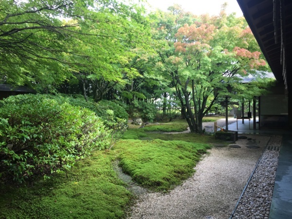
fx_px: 245
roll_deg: +0.4
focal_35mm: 29
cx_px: 146
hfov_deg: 61.7
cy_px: 110
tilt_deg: -1.5
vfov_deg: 48.2
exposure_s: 1/120
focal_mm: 4.15
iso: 40
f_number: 2.2
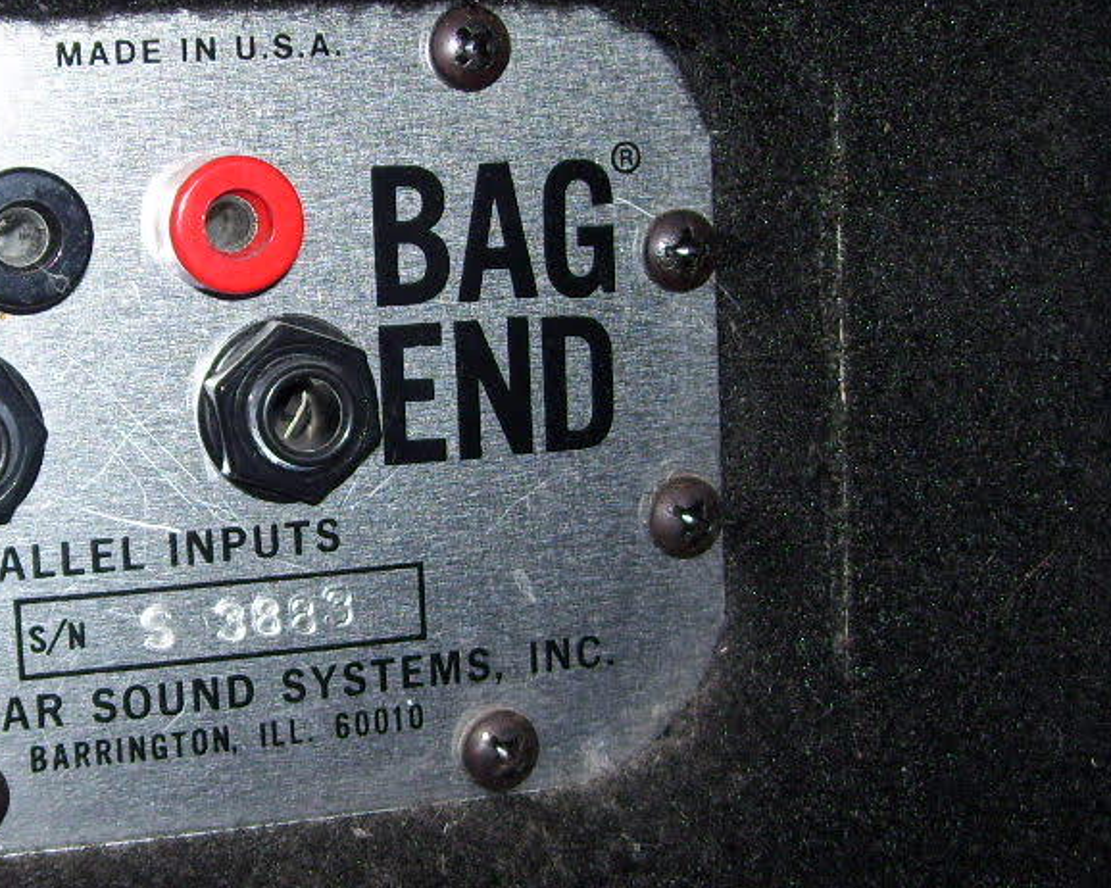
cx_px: 142
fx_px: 2400
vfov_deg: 21.0
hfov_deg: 25.4
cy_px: 431
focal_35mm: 73
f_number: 2.7
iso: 80
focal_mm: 6
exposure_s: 1/60
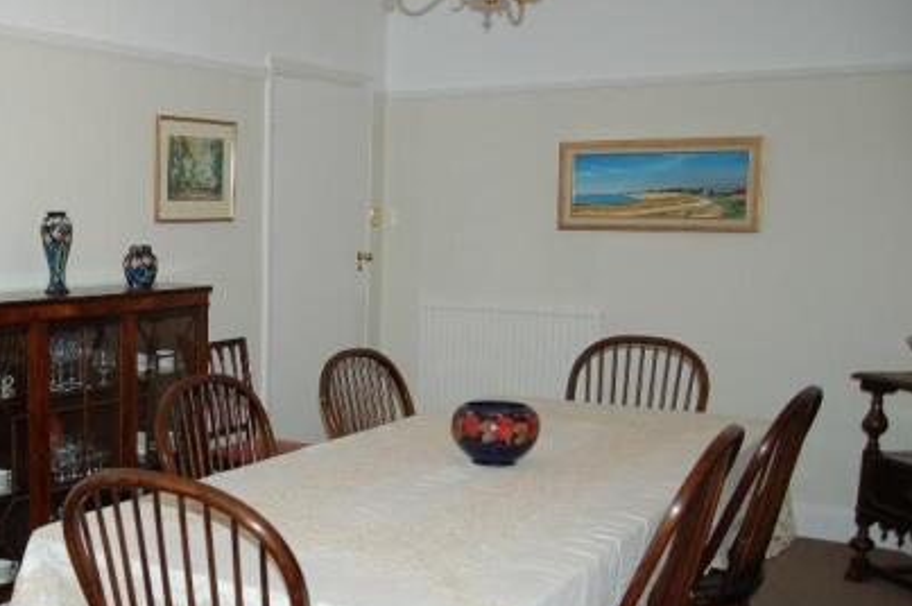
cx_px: 192
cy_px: 400
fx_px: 1114
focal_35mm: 44
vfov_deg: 30.3
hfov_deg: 42.7
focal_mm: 18
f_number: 3.5
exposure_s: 1/60
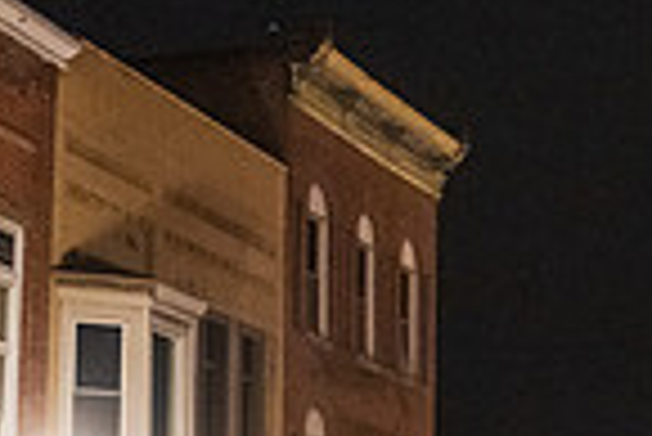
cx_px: 1102
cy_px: 546
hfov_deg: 13.7
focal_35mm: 136
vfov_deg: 9.9
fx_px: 2466
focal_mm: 34
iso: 6400
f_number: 3.2
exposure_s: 1/250
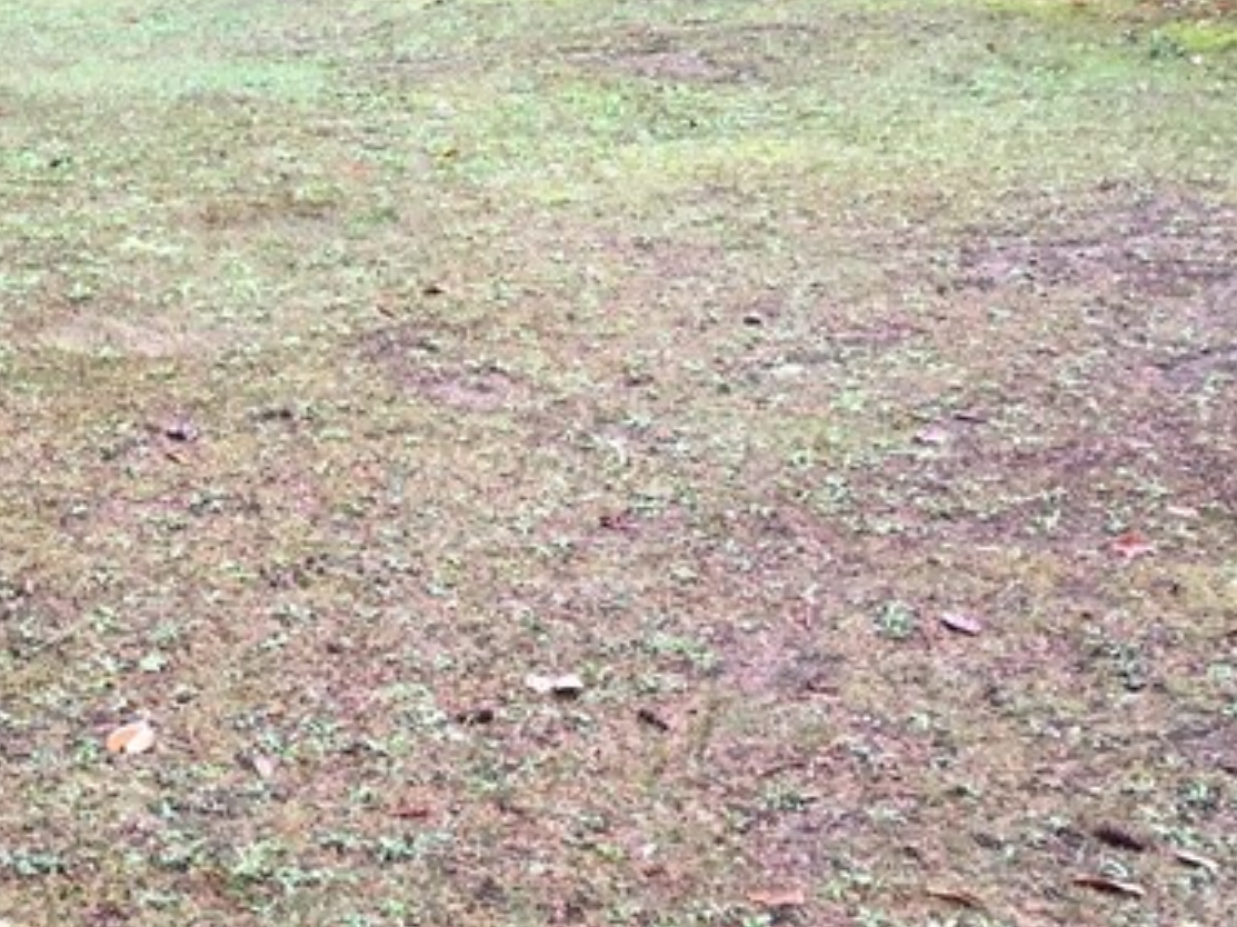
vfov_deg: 17.9
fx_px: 2858
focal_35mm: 80
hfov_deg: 23.3
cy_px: -43
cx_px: -23
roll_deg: -0.3
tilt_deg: -7.2
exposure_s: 1/30
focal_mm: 4.15
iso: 32
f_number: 2.2
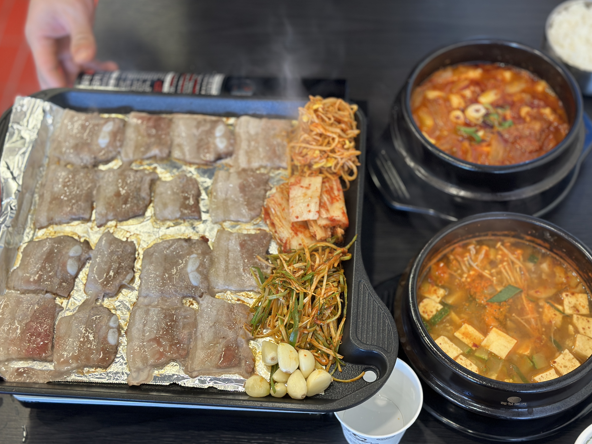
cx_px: 298
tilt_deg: -57.6
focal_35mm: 51
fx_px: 872
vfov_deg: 28.6
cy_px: 234
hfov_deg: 37.5
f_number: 1.78
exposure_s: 1/60
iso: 80
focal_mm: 6.86
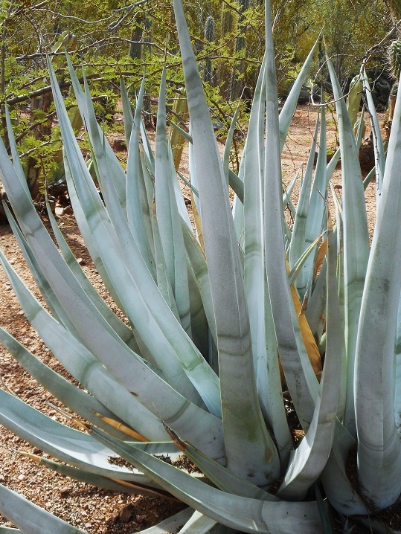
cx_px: 198
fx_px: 633
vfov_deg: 45.7
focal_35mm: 41
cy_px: 249
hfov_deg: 35.2
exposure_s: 1/320
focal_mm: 6
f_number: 4.2
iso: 80
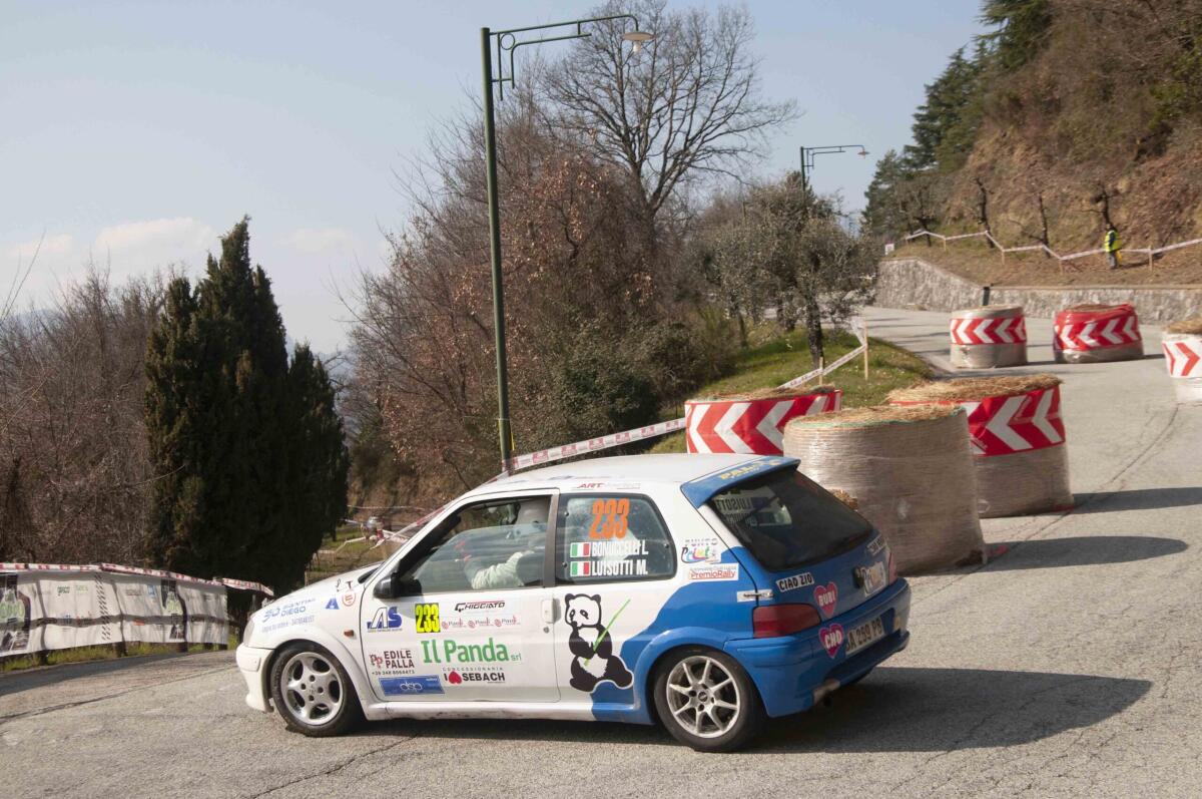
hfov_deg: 35.1
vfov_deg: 23.7
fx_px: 1901
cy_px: 400
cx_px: 601
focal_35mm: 57
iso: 320
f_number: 8
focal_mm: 38
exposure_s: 1/1000
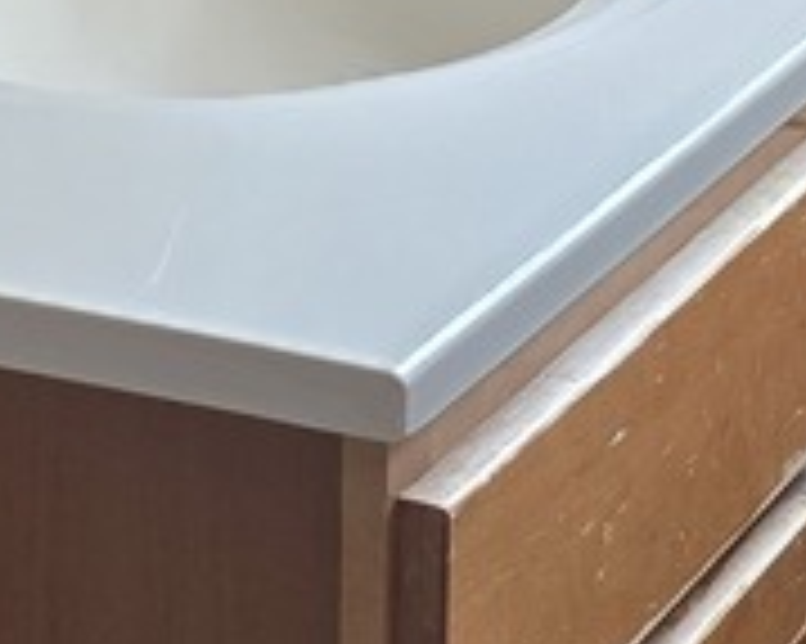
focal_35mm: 181
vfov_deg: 8.3
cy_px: -437
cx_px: 14
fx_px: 4315
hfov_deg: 10.6
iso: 160
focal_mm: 6.3
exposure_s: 1/180
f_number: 1.7
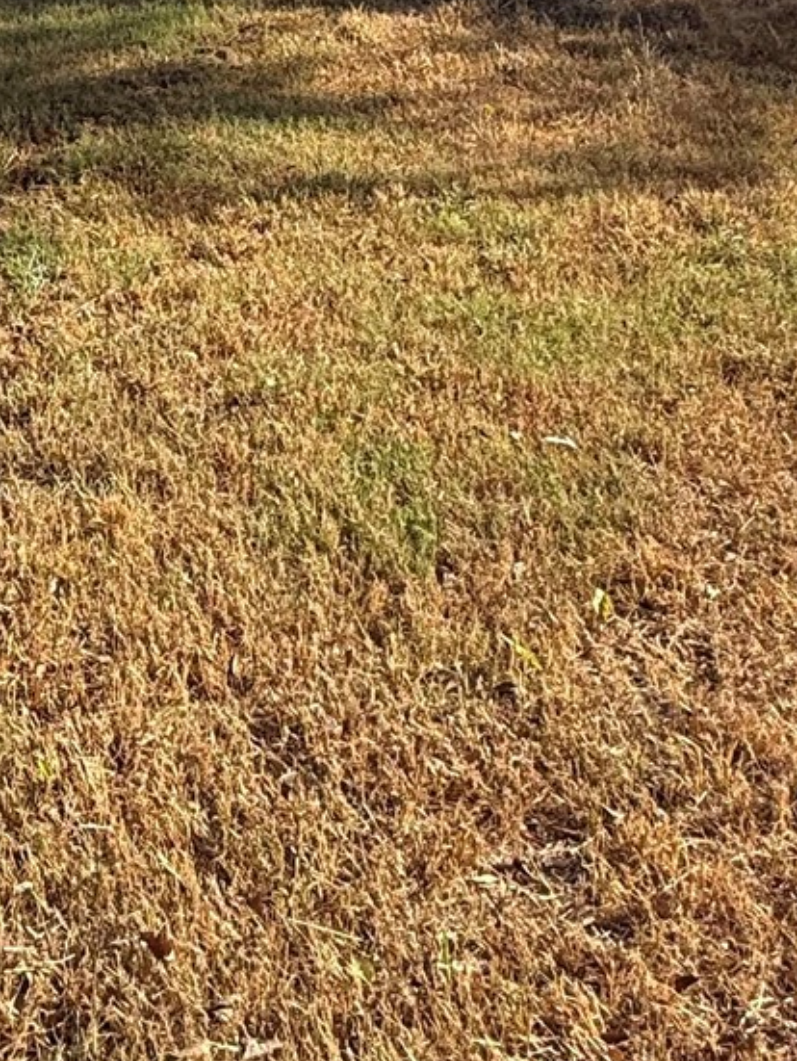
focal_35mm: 52
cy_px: 98
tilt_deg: -18.7
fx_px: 1594
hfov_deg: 24.6
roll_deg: +3.2
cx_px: -223
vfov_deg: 34.6
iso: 50
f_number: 2.2
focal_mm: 2.22
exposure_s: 1/545
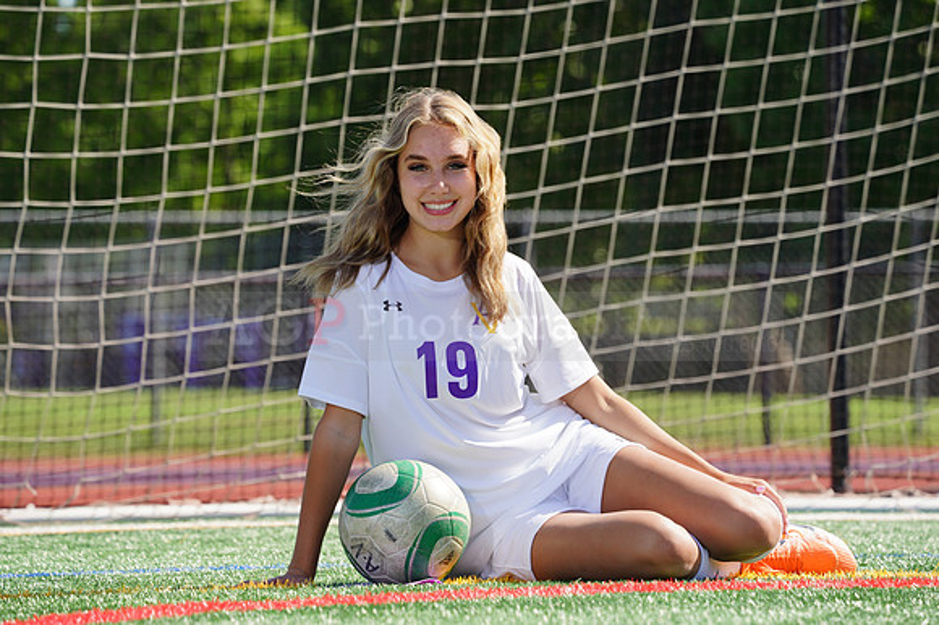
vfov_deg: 4.4
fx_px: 8055
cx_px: 470
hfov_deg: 6.7
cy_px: 312
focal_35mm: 309
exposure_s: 1/250
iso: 200
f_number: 11
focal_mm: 309
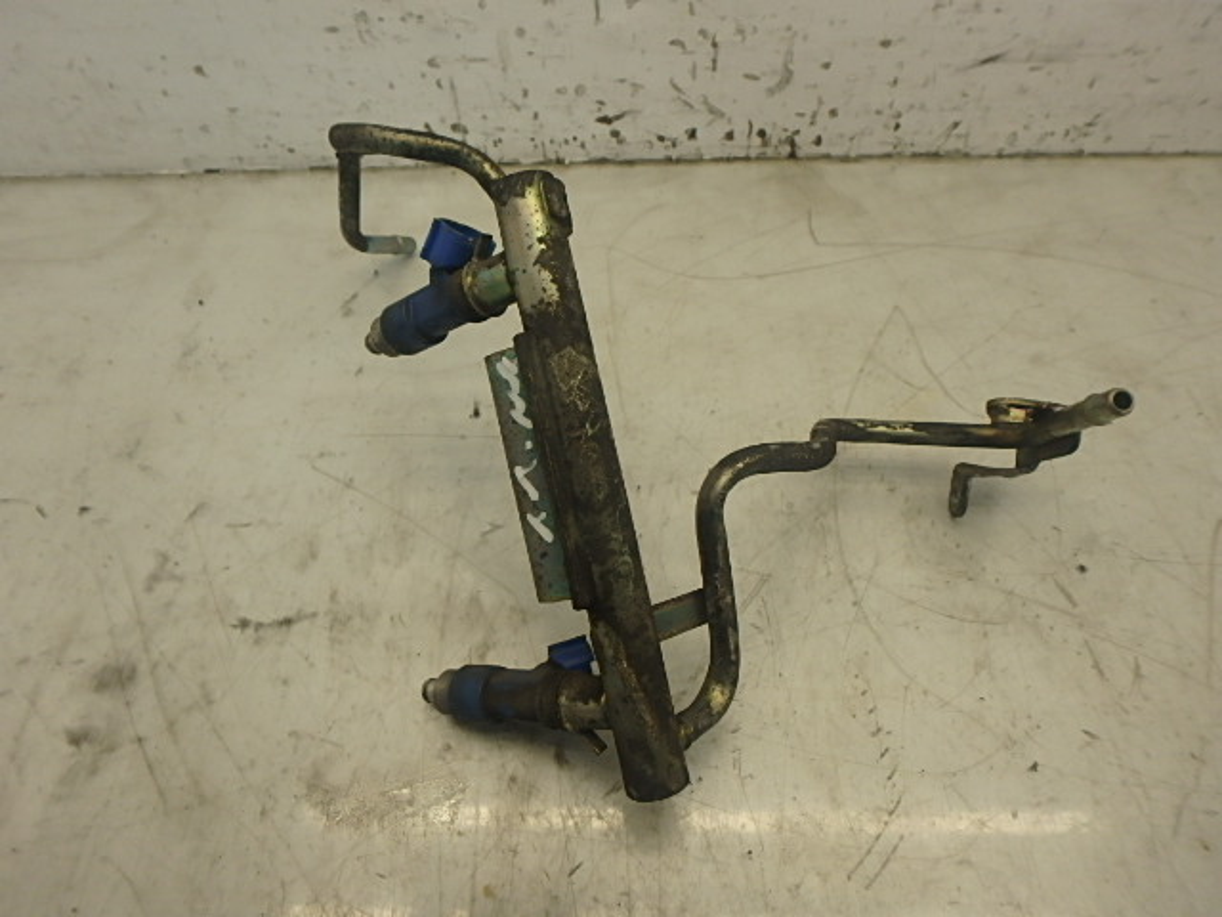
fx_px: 741
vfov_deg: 63.4
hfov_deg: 79.0
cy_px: 458
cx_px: 611
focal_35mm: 21
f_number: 3.5
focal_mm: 3.7
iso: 160
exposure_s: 1/60
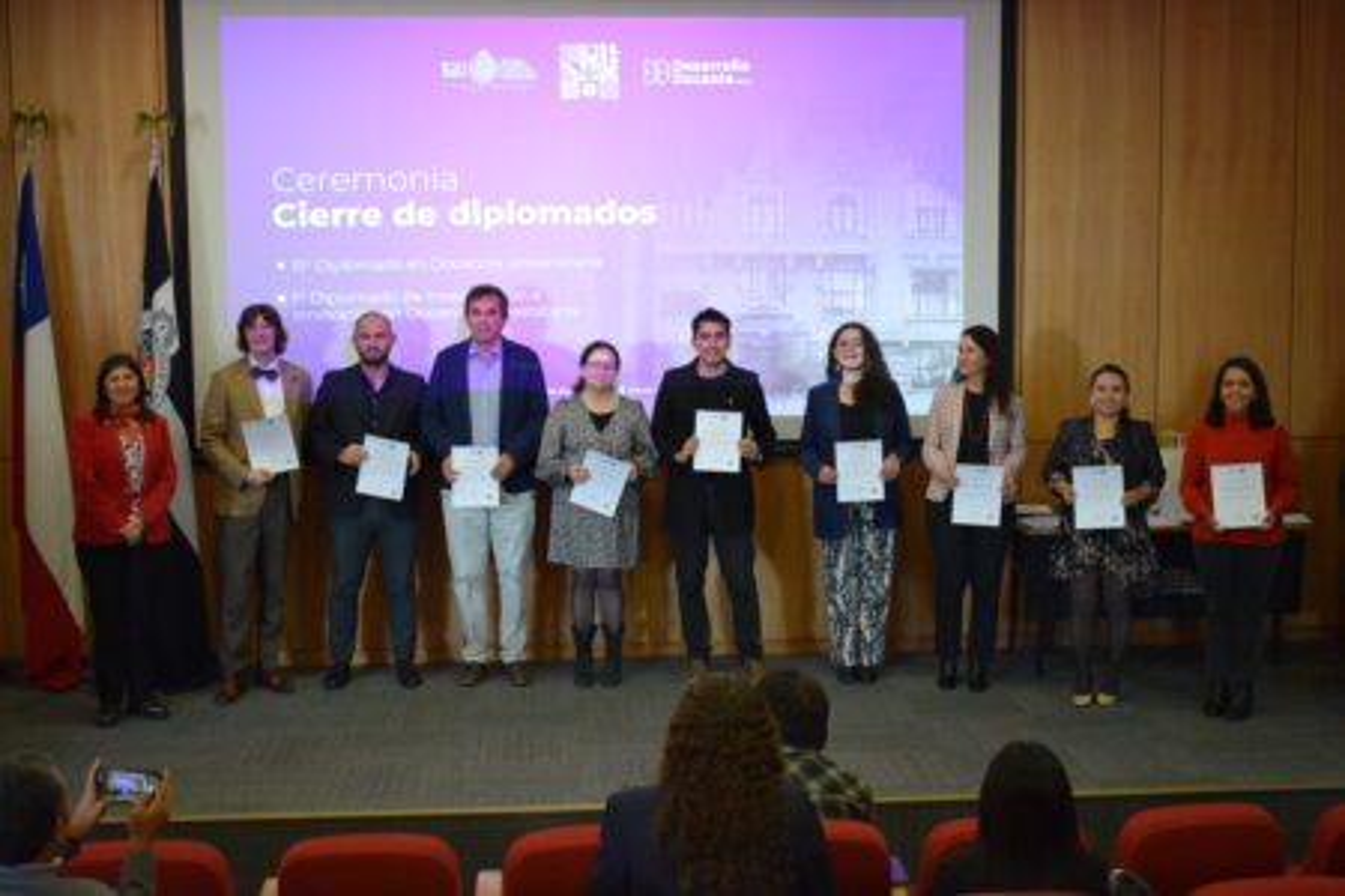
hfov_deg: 41.1
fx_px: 1793
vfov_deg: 28.1
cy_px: 448
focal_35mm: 48
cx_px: 672
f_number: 4.5
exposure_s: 1/60
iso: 1800
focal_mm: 32
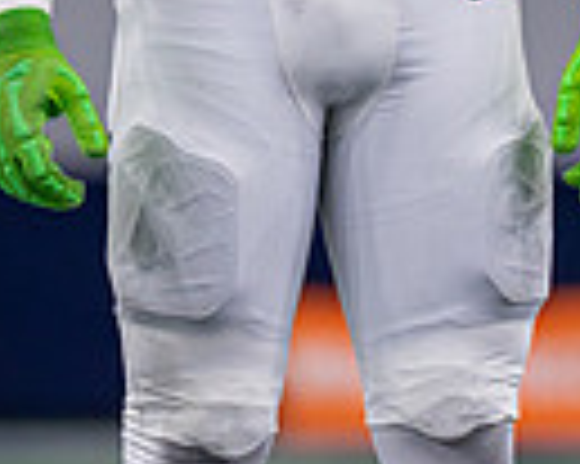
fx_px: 10154
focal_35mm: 592
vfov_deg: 2.6
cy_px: -366
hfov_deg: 3.3
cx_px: 304
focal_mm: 135
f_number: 1.8
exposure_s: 1/1250
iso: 800
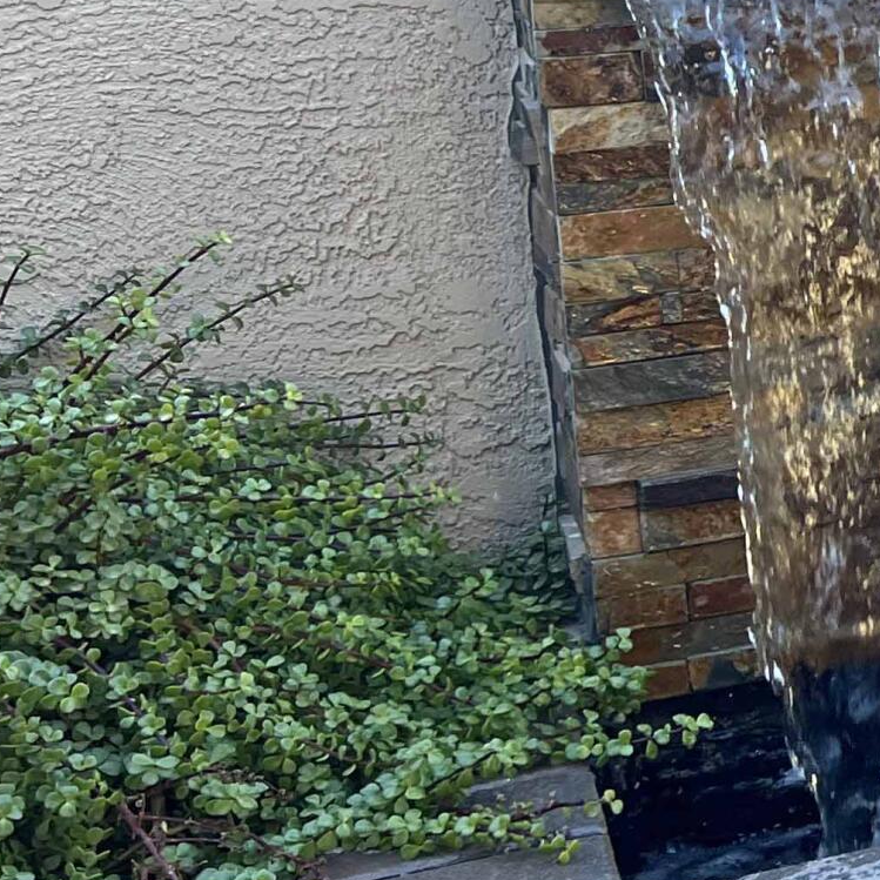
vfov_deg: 18.7
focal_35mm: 92
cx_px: 1726
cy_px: 147
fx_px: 2646
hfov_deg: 15.4
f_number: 1.5
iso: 50
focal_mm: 5.7
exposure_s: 1/121
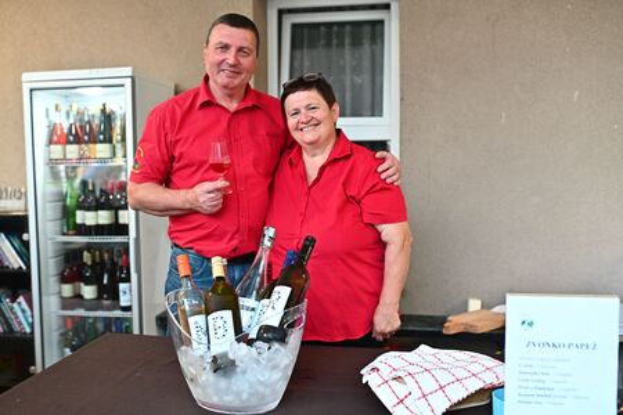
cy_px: 208
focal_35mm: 35
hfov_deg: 54.4
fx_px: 606
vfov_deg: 37.9
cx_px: 312
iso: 2000
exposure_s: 1/125
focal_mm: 35
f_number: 3.2
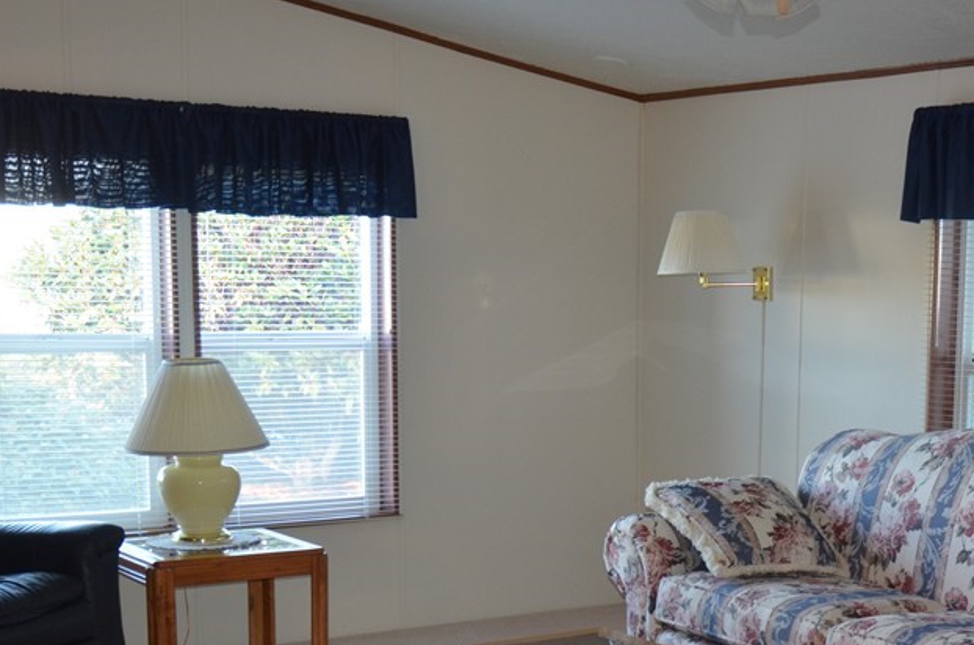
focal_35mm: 63
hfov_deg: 31.6
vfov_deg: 21.2
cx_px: 680
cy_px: 538
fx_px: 1701
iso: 560
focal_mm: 24
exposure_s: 1/60
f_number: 3.8
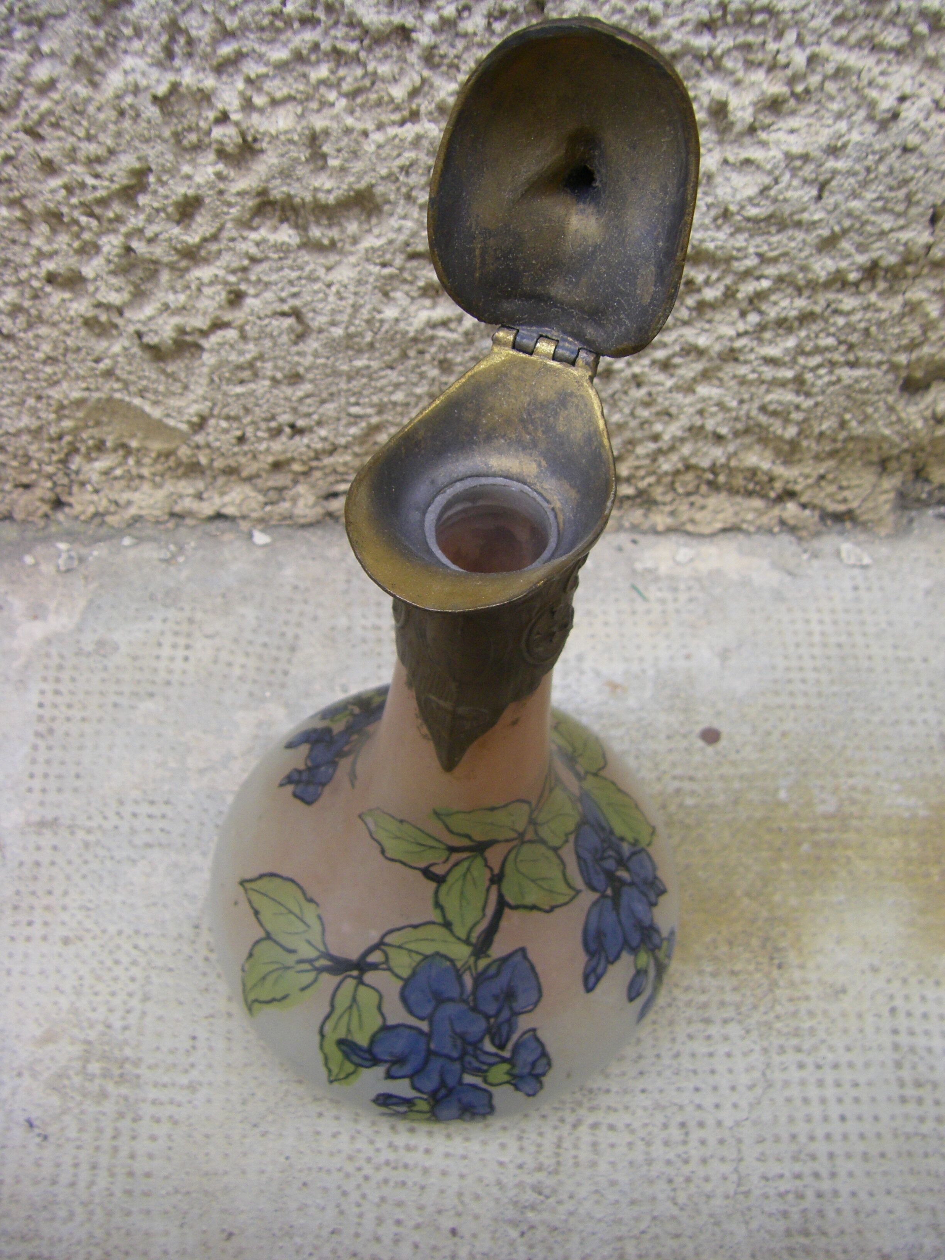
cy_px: 630
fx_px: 1383
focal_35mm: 38
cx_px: 472
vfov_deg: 49.0
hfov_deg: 37.7
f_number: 3.5
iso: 160
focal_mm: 6.3
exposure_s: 1/100
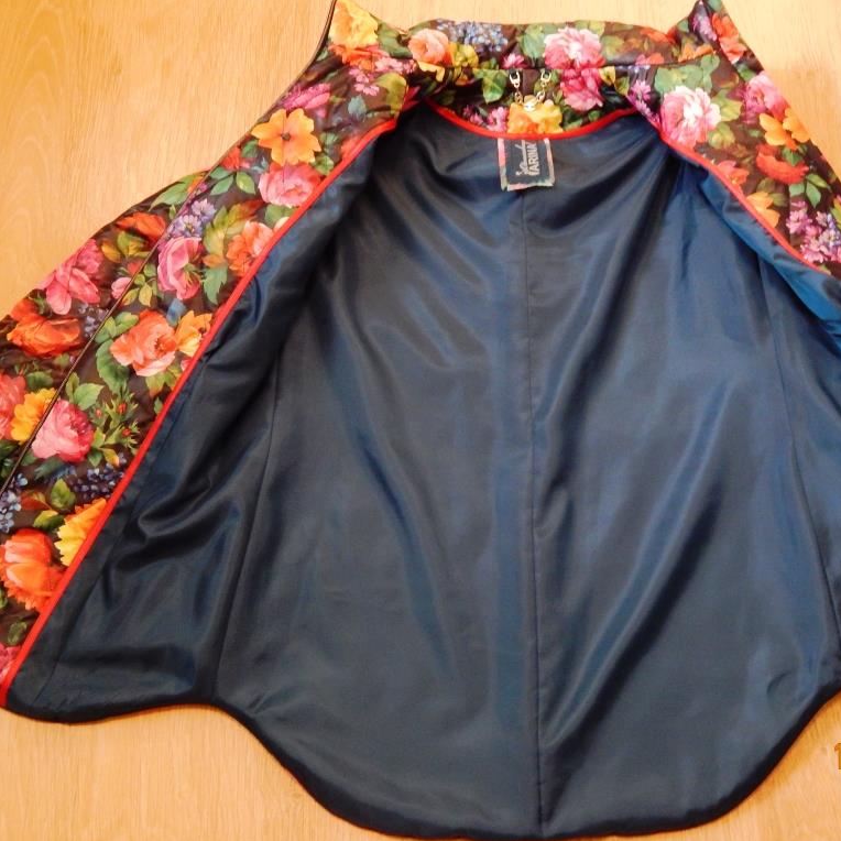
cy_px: 422
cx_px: 510
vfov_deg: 37.6
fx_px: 1237
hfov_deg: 37.4
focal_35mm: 45
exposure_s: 1/15
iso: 450
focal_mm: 6.8
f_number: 3.4
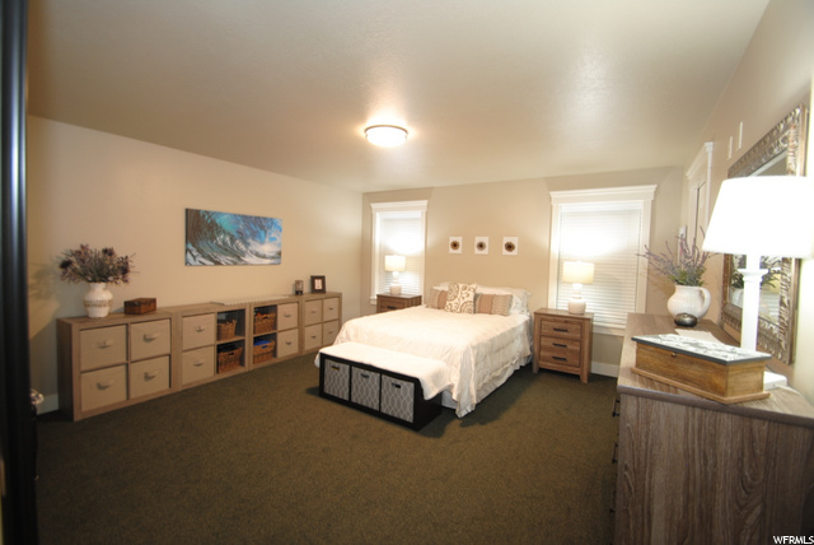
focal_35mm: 15
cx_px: 407
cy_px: 272
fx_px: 339
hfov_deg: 100.3
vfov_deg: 77.4
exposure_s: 1/8
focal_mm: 10
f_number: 4
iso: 200
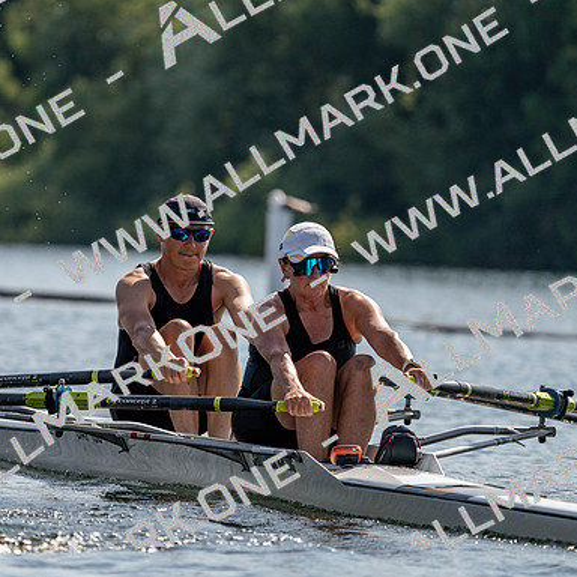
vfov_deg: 3.9
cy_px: 289
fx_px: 8543
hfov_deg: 3.9
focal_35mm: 453
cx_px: 242
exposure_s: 1/1600
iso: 160
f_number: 6.3
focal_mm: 353
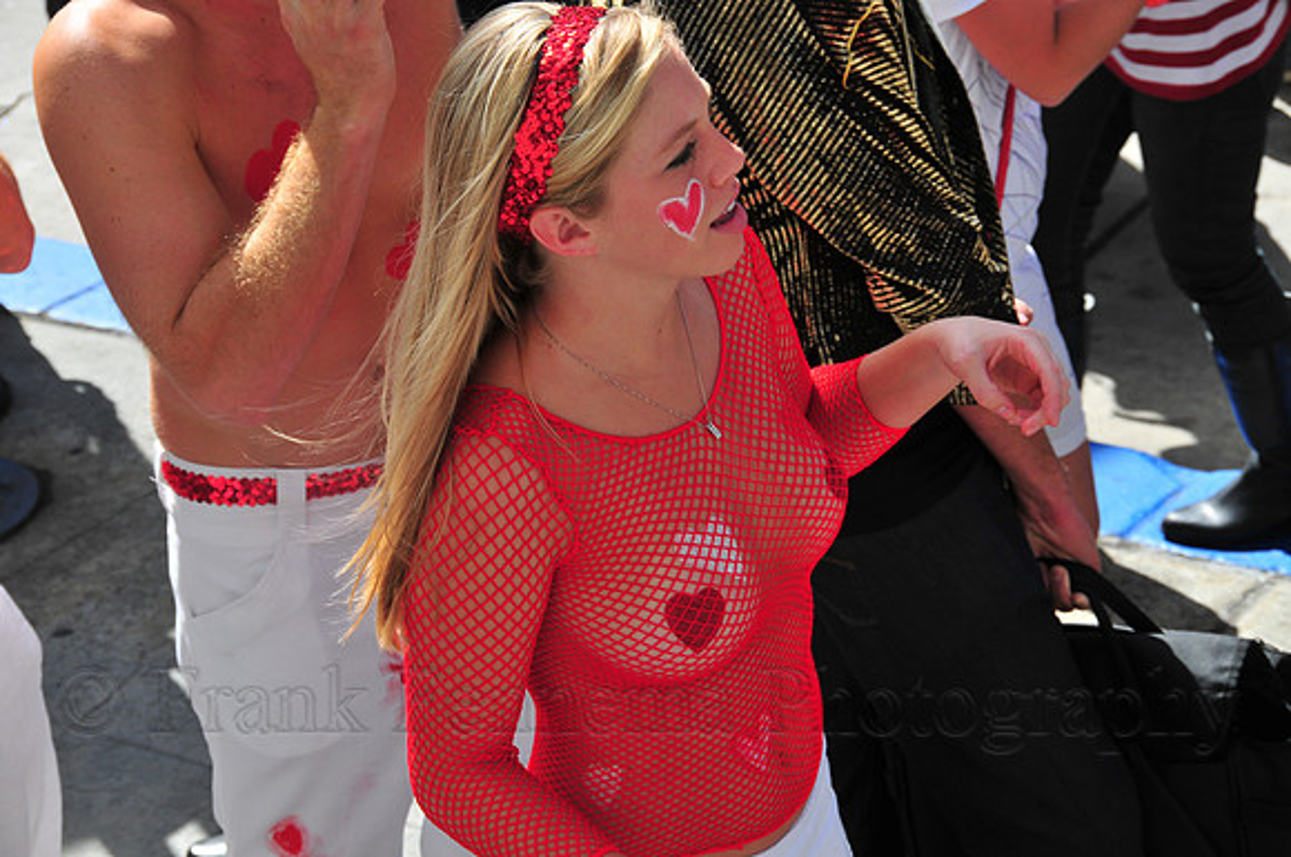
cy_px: 428
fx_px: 3760
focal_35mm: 105
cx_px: 646
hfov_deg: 19.5
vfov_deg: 13.0
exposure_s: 1/250
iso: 200
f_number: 8
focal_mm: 70
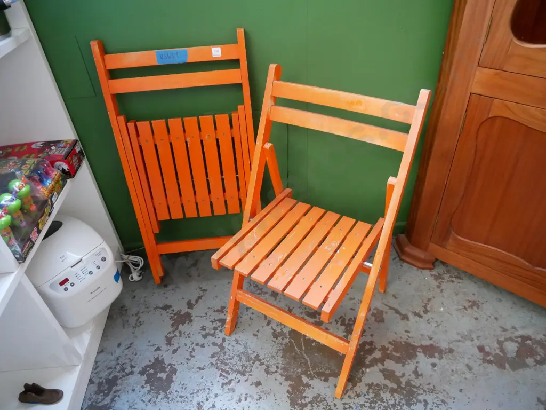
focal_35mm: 24
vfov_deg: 56.8
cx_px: 273
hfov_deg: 71.6
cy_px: 205
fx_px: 379
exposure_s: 1/60
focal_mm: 12
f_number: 4
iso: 2500
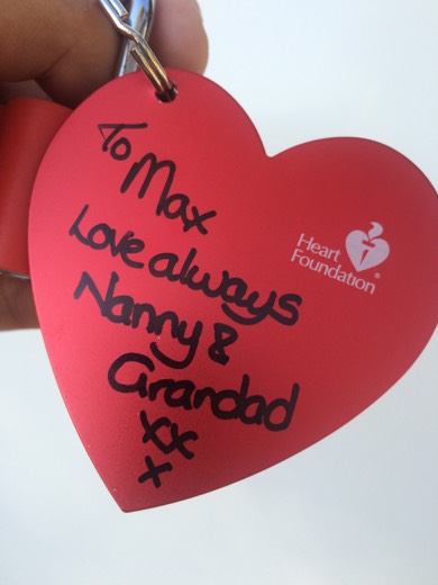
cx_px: 219
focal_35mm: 29
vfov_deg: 61.7
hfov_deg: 48.2
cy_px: 292
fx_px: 489
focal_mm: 4.15
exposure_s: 1/313
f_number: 2.2
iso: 32
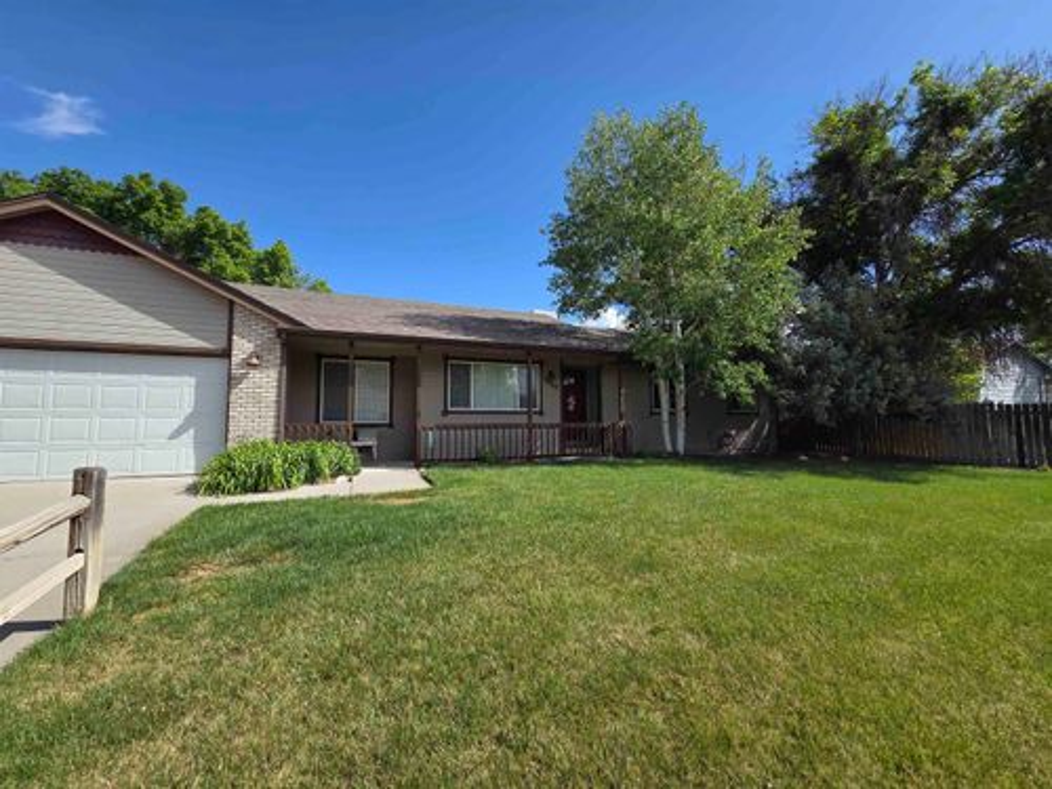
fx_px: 395
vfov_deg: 89.9
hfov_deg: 106.2
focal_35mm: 13
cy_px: 394
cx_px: 526
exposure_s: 1/1859
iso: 50
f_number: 2.2
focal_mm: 2.2
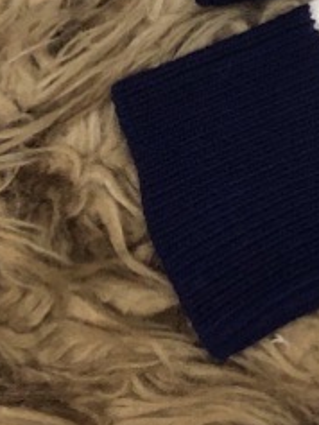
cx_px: 609
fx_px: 1449
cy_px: -274
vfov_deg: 15.0
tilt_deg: -77.4
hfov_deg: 11.5
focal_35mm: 118
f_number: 1.8
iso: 80
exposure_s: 1/15
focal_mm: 4
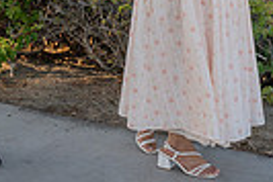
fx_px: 1101
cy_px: -130
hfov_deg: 13.9
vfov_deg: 9.1
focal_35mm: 145
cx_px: -5
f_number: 9
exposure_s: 1/160
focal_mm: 28.5
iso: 200
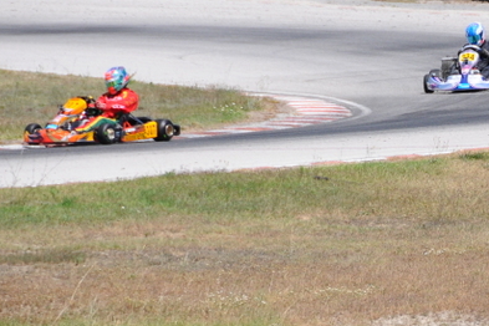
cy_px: 189
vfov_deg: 1.8
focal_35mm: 780
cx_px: 491
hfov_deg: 2.6
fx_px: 10594
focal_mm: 200
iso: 400
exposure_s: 1/2000
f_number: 5.6
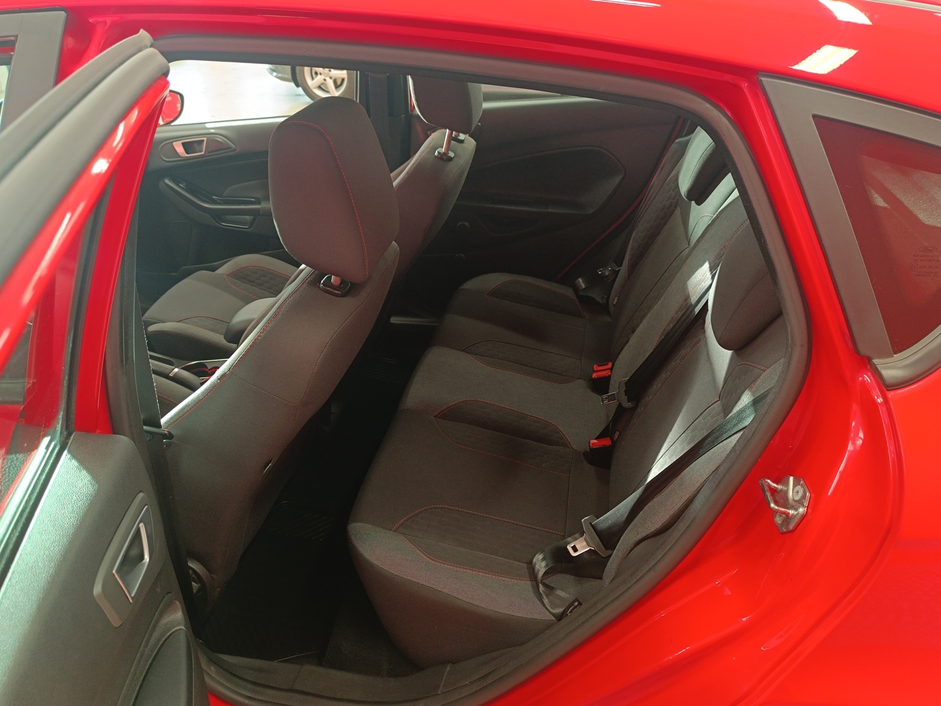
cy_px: 353
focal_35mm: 24
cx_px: 470
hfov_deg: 71.6
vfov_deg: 56.8
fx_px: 652
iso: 499
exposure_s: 1/50.1
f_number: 1.88
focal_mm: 5.59
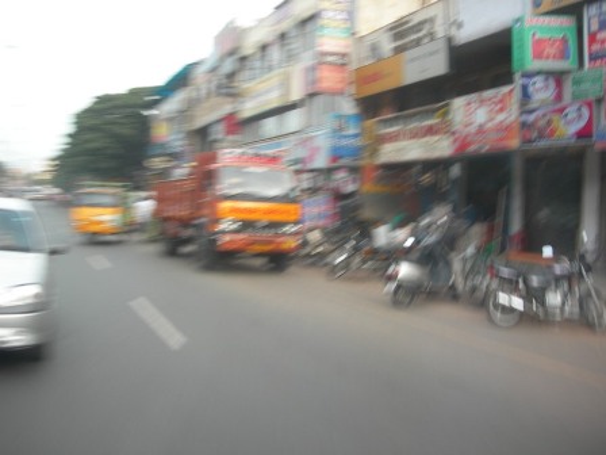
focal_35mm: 38
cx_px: 303
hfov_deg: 49.0
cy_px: 228
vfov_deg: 37.7
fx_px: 665
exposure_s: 1/19.4
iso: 50
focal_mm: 7.8
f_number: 2.8
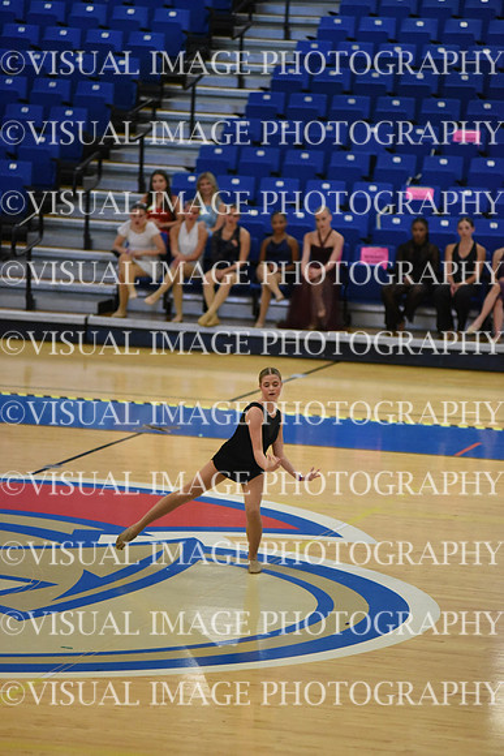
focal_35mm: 200
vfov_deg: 10.3
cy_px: 378
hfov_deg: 6.9
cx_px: 252
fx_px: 4197
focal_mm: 200
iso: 8000
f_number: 2.8
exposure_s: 1/1000
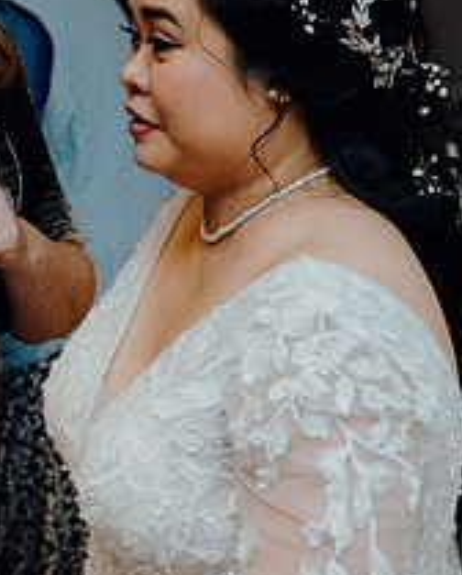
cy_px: 158
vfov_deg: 18.3
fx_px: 1772
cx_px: -99
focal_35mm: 104
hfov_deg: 14.4
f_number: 3.5
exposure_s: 1/160
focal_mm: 40
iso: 3200
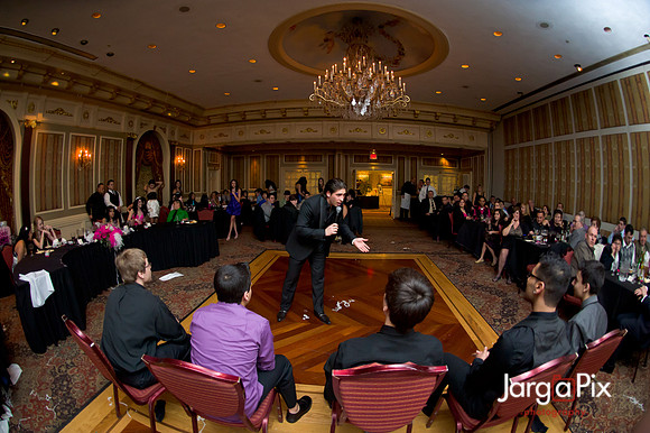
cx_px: 325
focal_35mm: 16
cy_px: 216
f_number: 3.2
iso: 3200
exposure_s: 1/160
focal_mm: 16
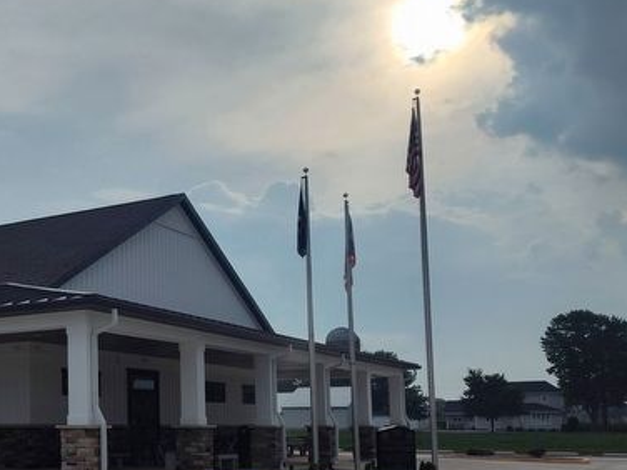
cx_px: -35
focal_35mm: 49
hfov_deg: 34.5
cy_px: 345
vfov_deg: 29.3
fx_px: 888
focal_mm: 5.56
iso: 100
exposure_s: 1/3553
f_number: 1.8
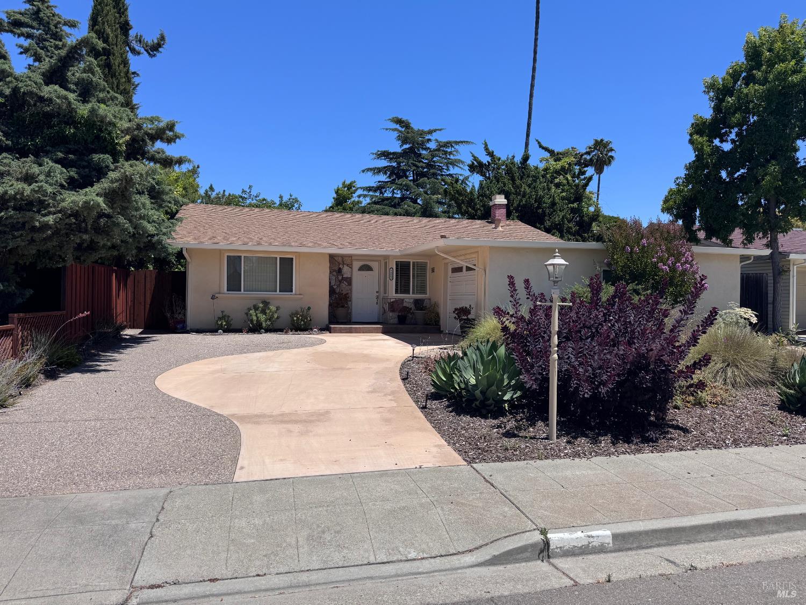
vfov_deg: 56.8
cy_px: 302
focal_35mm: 24
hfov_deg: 71.6
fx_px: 559
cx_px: 403
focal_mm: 6.76
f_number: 1.78
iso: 80
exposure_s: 1/7092
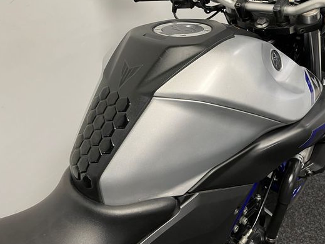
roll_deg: +1.0
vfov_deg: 44.0
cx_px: 176
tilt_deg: -35.7
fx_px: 300
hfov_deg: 56.7
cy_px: 103
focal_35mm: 32
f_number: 1.6
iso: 100
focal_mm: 5.1
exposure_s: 1/50
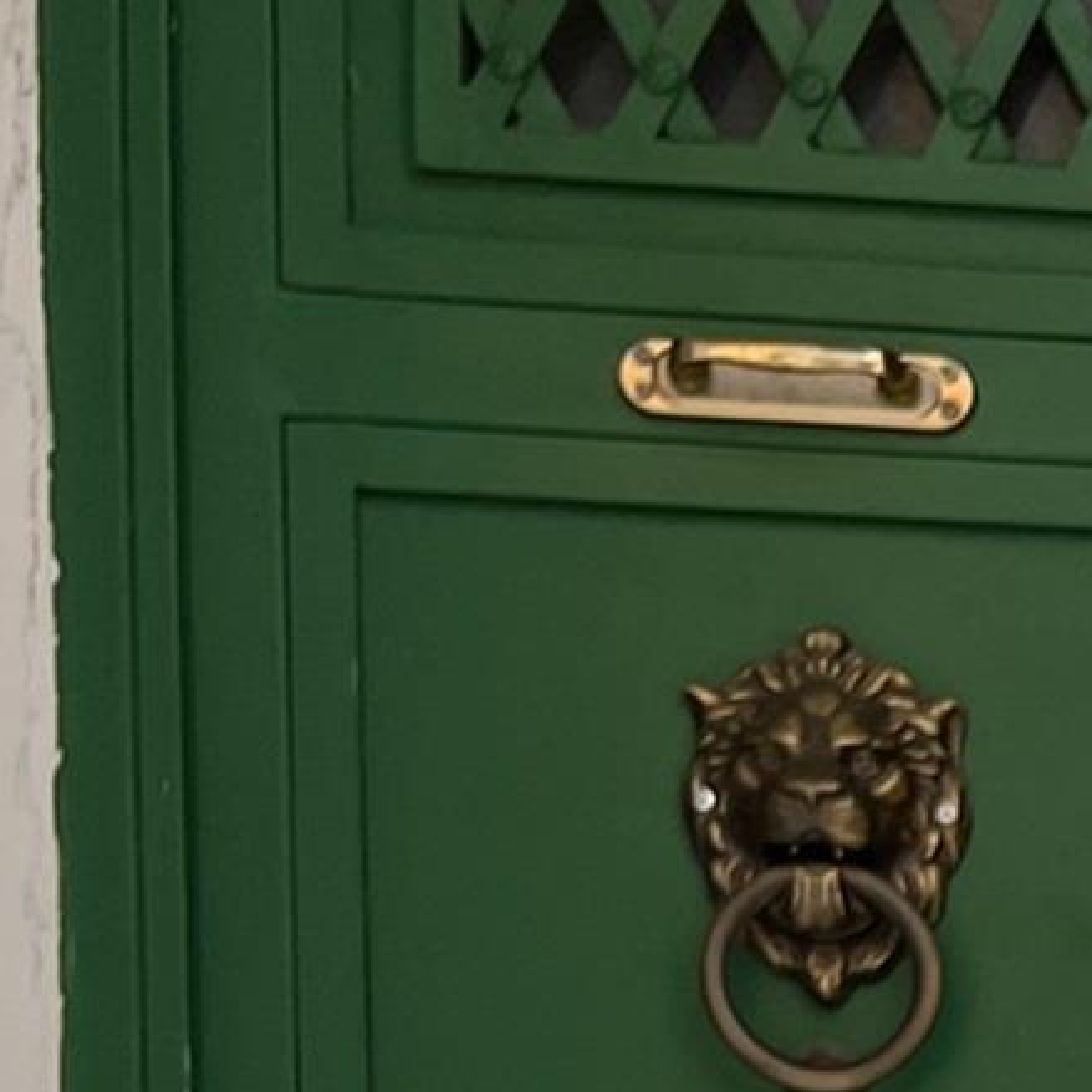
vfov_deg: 12.0
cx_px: 2331
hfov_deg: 11.6
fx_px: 4711
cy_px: 2061
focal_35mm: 132
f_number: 1.6
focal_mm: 5.1
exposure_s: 1/144
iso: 32
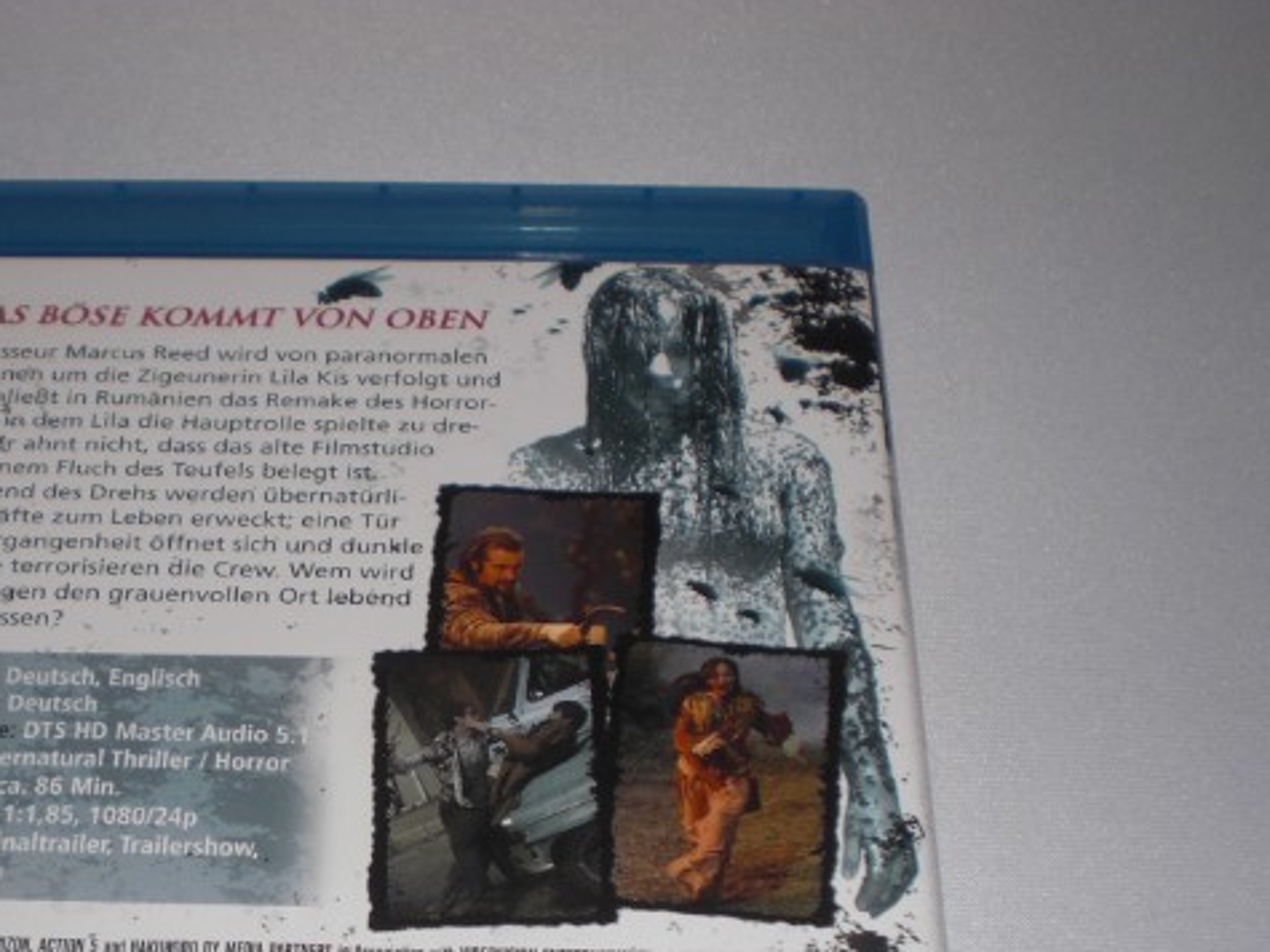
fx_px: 2347
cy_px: 792
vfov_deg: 22.5
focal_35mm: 64
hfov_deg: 30.0
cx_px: 401
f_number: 3.1
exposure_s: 1/60
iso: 64
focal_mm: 6.3
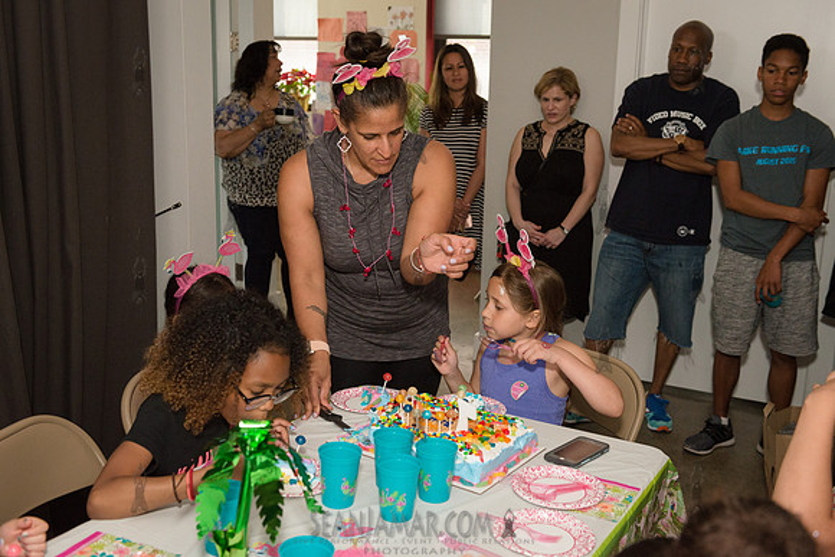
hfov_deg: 50.7
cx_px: 418
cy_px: 278
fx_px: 882
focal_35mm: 38
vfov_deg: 35.1
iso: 1600
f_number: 4.5
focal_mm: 38
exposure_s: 1/640
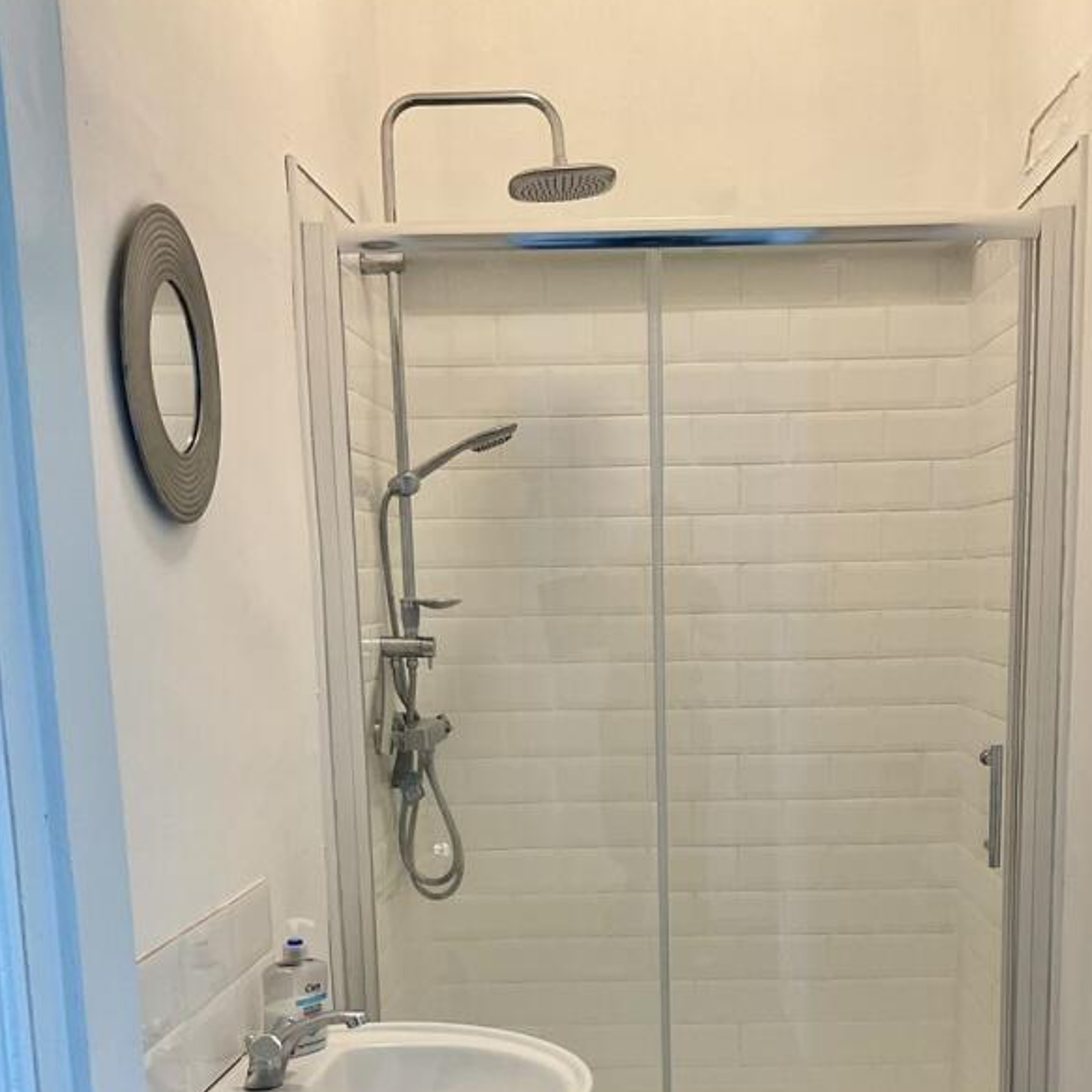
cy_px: 875
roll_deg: +0.0
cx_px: 657
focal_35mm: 45
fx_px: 1606
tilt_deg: -10.5
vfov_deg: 36.3
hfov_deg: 37.4
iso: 40
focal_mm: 3
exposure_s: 1/60
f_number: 1.8
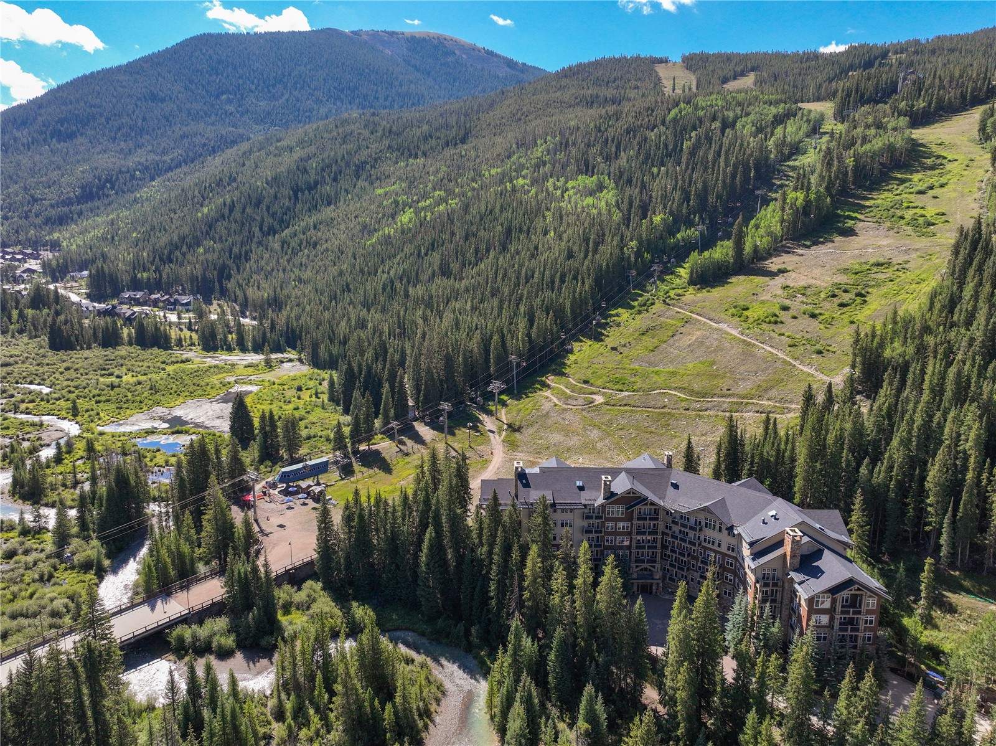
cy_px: 373
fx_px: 690
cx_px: 498
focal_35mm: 24
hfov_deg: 71.6
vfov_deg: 56.8
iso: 190
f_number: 2.8
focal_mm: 12.29
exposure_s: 1/1600
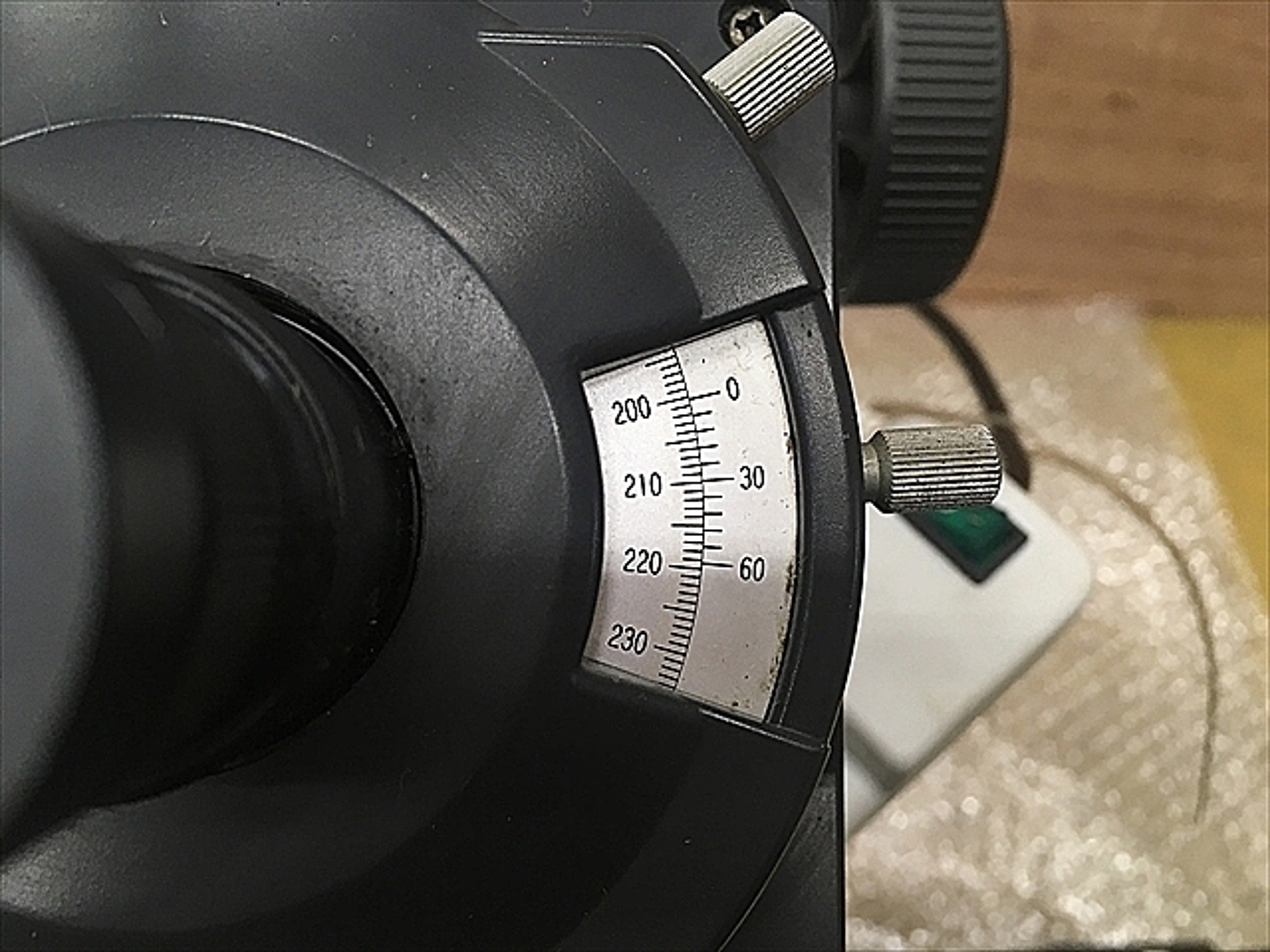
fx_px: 1064
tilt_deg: -58.5
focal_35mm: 29
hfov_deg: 61.7
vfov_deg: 48.2
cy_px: 476
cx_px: 635
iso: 64
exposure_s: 1/30
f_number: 2.2
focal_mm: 4.15
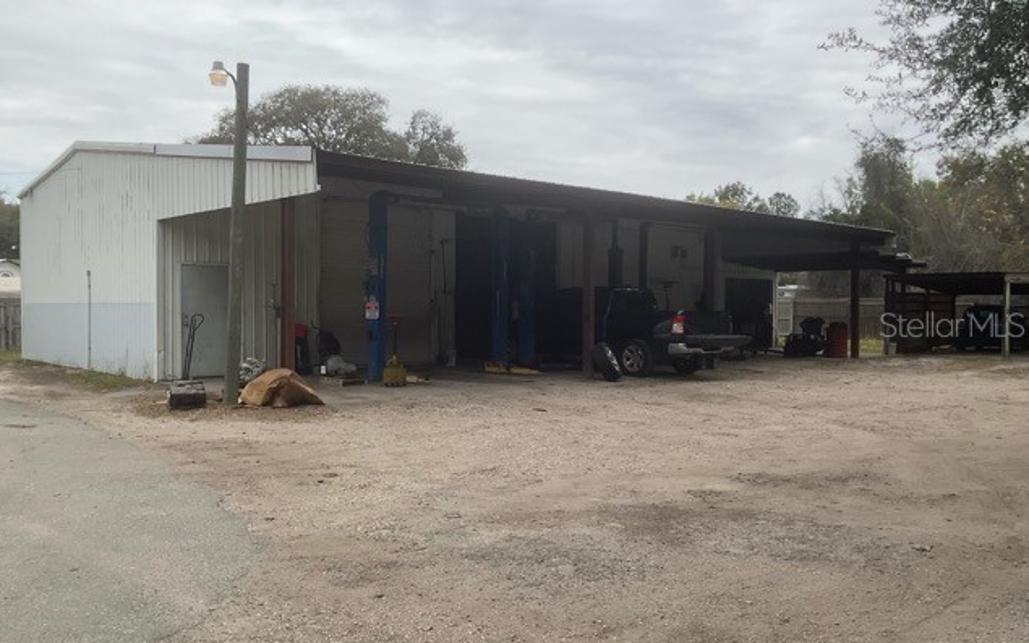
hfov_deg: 61.2
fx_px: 869
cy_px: 324
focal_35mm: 31
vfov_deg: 40.6
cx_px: 514
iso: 16
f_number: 1.8
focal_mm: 3
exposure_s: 1/1221
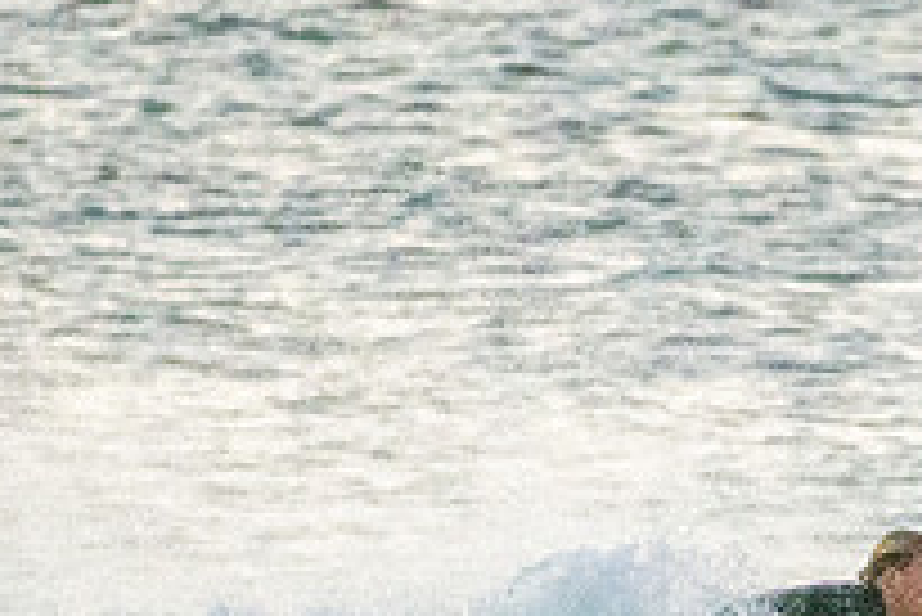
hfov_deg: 1.0
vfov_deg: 0.6
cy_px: 839
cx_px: 819
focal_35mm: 2123
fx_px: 54409
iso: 14400
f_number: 5.6
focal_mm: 500
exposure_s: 1/1600
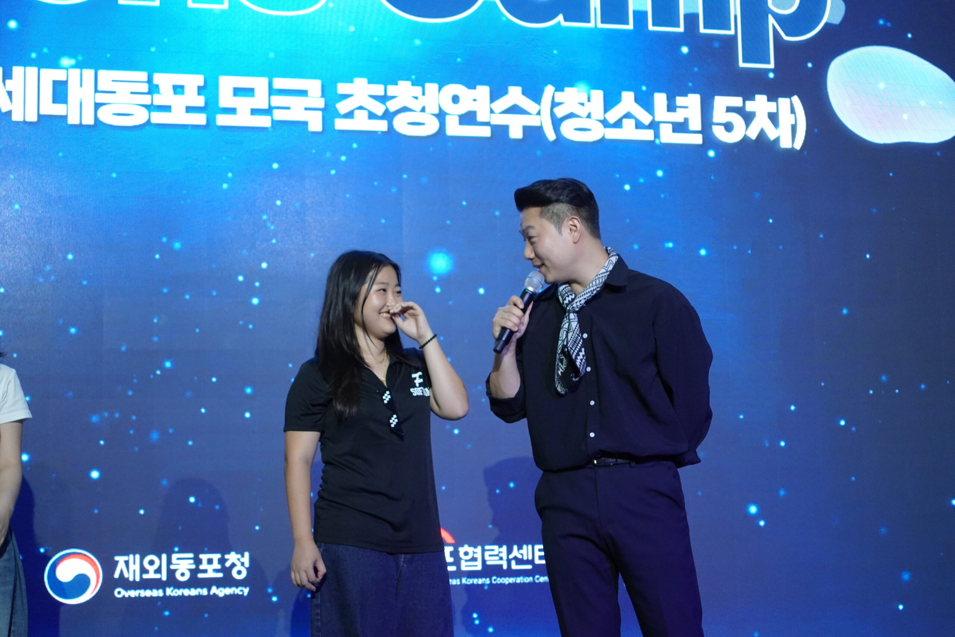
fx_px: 1804
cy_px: 318
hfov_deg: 29.7
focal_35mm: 68
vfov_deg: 20.0
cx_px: 478
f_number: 2.8
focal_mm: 25.32
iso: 1000
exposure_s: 1/125
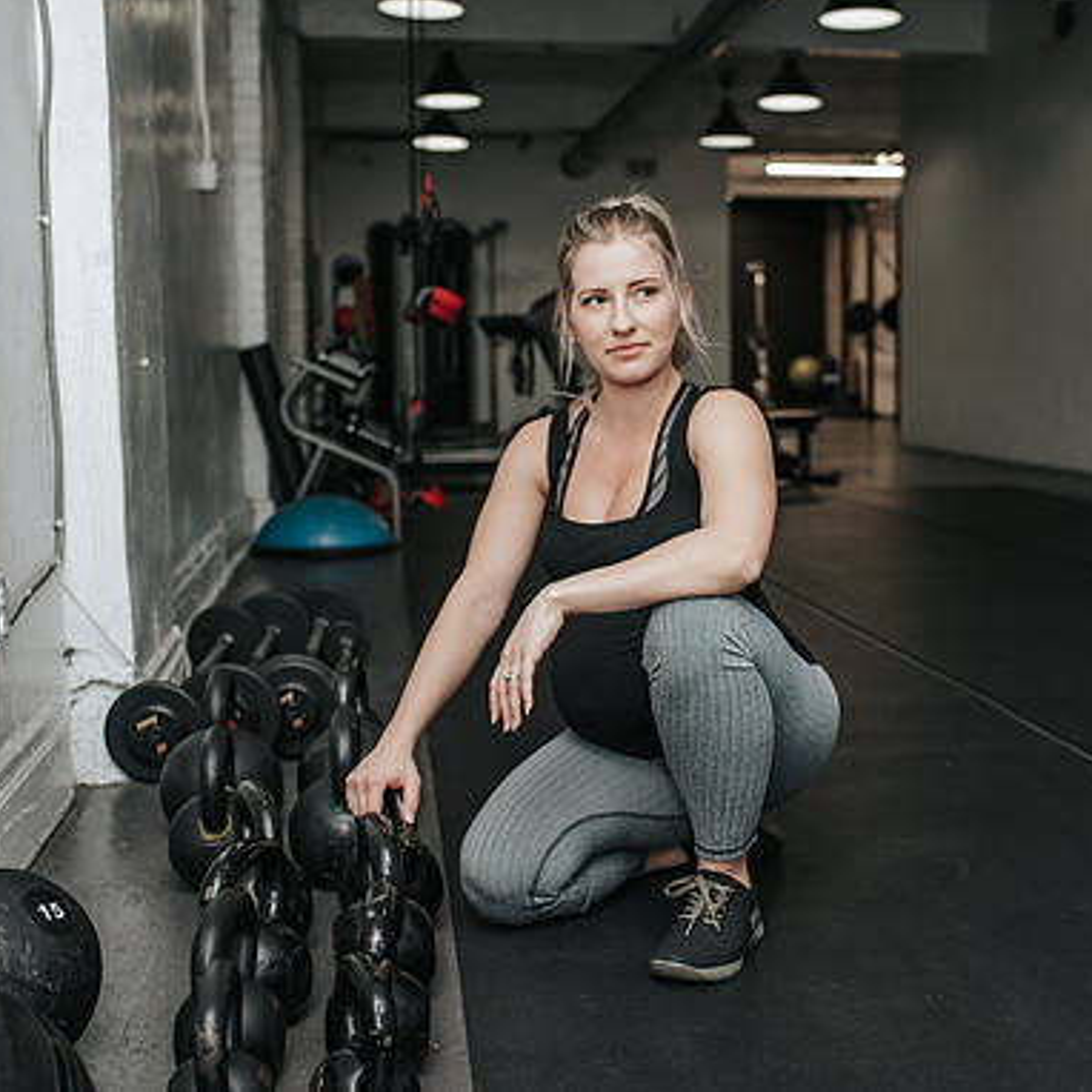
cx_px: 609
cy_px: 542
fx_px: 1642
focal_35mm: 46
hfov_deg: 36.7
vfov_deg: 36.8
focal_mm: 35
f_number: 3.2
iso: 800
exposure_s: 1/200
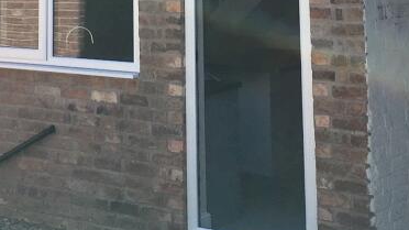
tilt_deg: +7.2
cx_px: 140
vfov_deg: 12.8
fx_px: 943
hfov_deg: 24.4
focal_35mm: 87
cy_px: -165
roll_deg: +0.1
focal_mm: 4.15
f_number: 2.2
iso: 25
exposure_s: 1/950
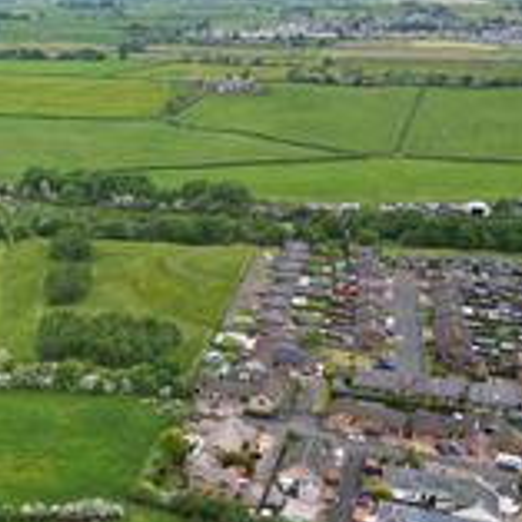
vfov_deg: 30.7
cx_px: -37
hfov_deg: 29.0
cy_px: 436
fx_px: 921
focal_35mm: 54
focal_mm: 6.72
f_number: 1.7
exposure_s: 1/1250
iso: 100
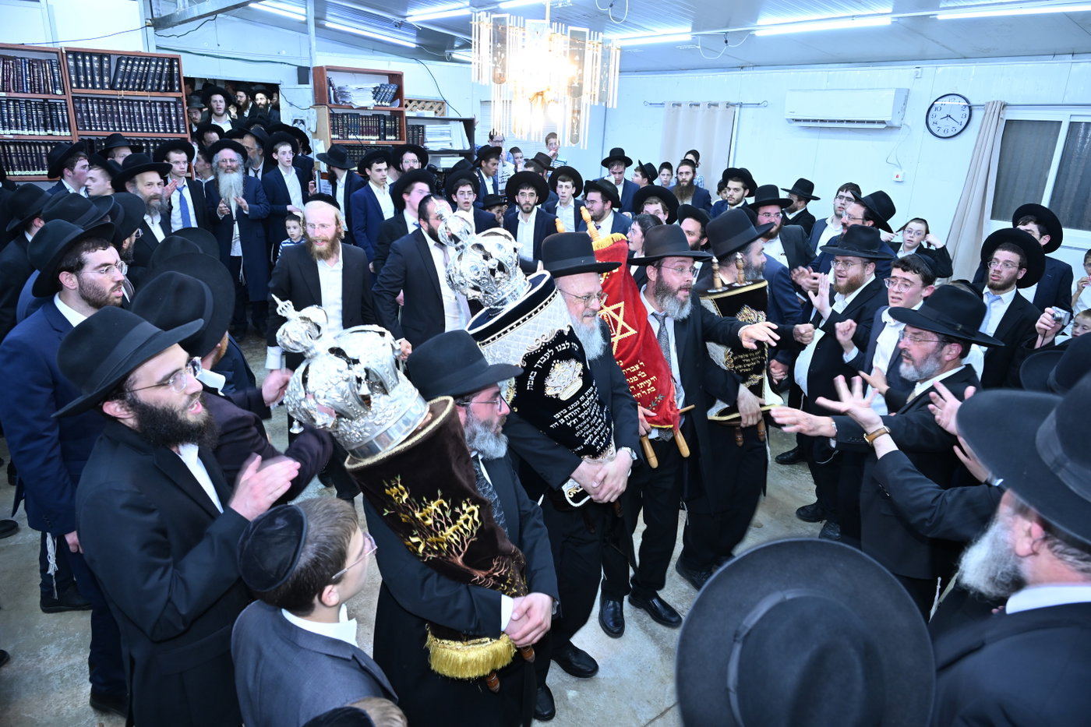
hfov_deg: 73.8
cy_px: 364
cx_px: 546
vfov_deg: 53.1
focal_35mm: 24
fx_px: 727
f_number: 5.6
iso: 1250
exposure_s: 1/60
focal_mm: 24
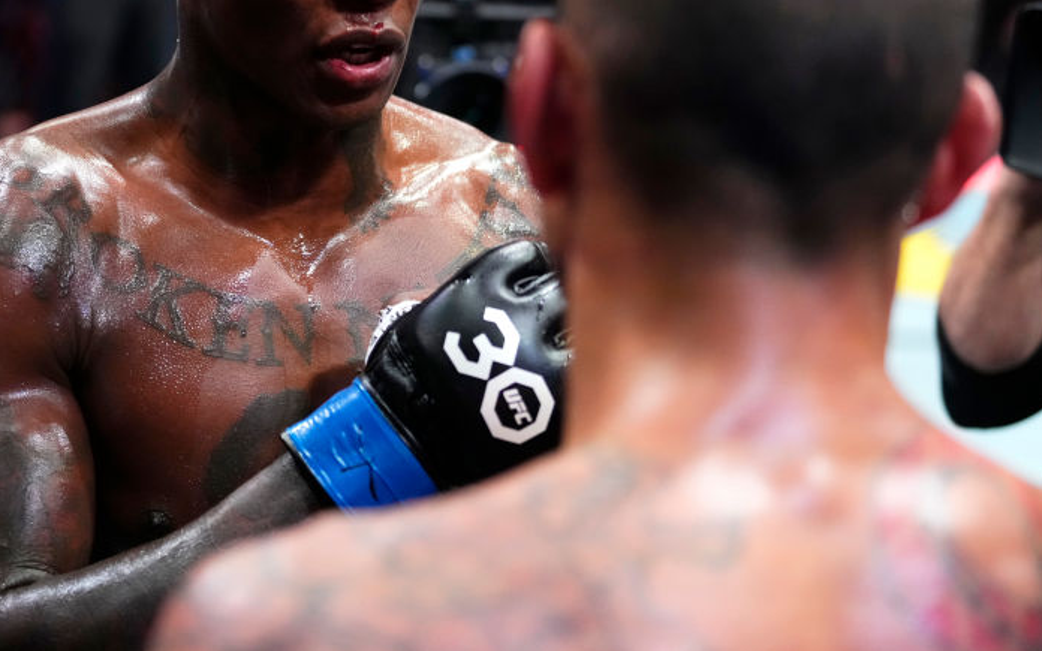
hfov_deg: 19.8
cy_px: 210
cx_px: 368
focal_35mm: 105
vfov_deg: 12.4
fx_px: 2982
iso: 3200
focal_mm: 70
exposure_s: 1/1250
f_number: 2.8
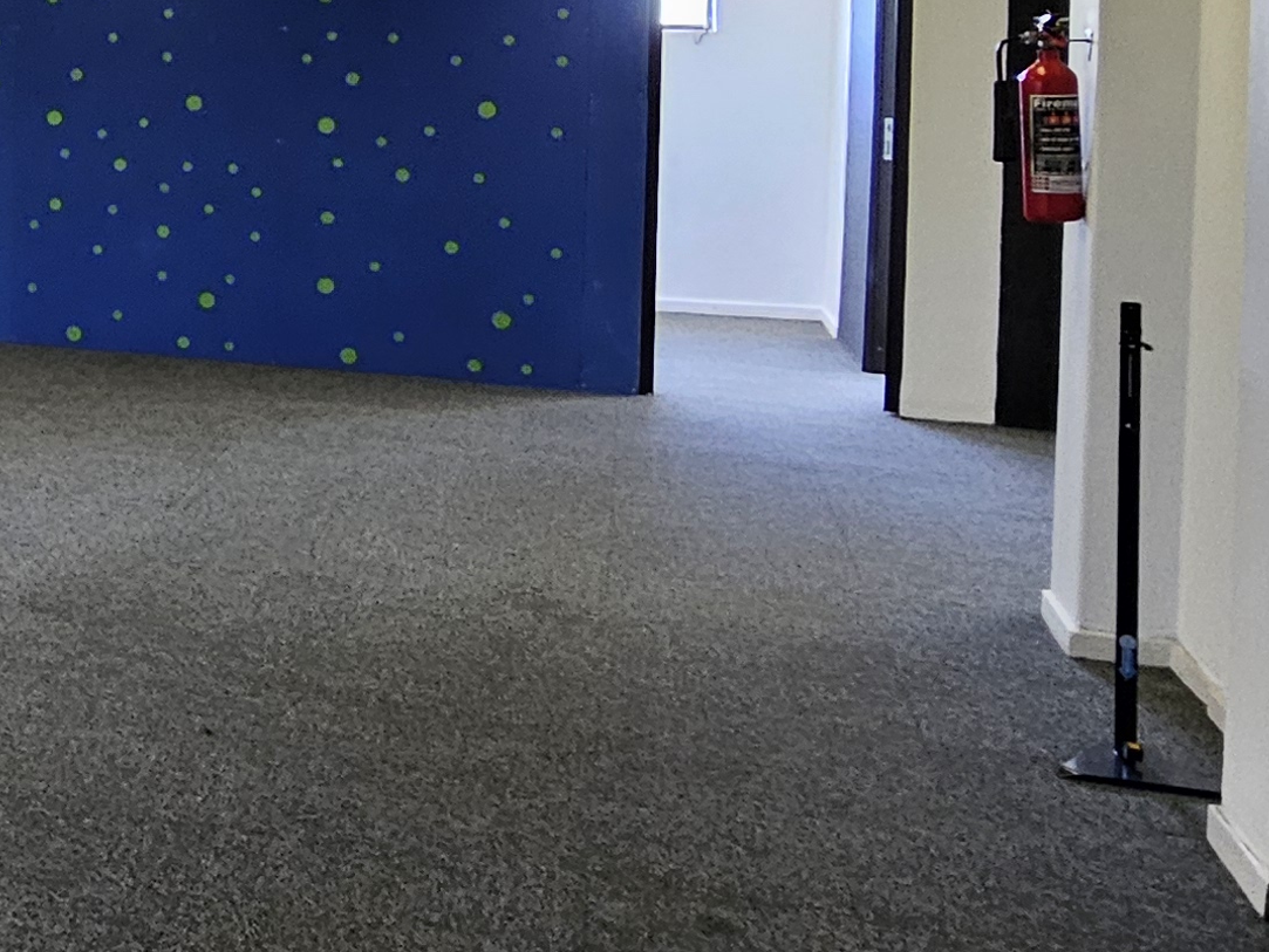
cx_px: -434
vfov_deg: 29.0
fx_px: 1760
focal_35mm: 48
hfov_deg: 30.2
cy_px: 85
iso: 250
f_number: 2.2
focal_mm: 2.2
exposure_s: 1/50
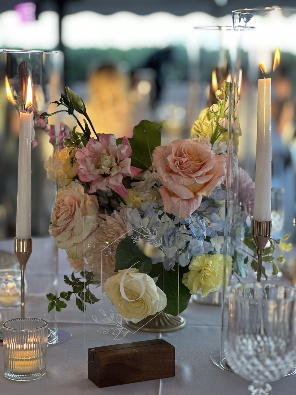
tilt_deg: -6.5
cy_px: 198
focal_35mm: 77
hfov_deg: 19.1
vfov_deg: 25.3
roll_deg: -1.2
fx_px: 878
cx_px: 148
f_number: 2.8
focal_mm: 9
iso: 160
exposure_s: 1/40
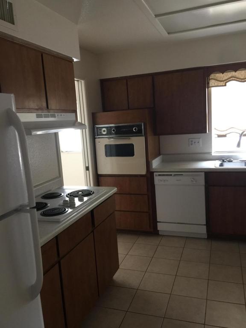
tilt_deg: -8.0
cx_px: 123
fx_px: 275
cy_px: 164
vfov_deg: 61.7
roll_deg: +3.7
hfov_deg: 48.2
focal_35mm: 29
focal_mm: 4.15
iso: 100
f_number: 2.2
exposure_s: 1/10
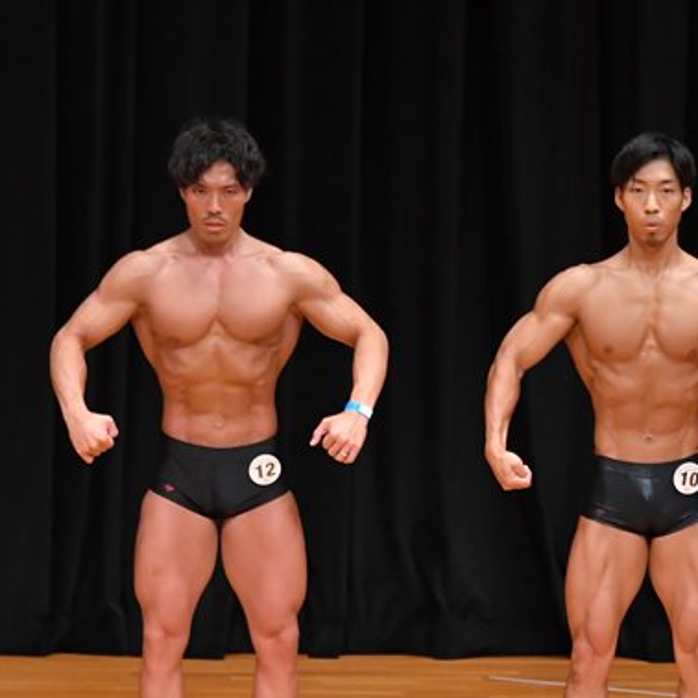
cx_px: 658
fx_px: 10129
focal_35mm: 444
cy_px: 445
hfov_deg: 3.9
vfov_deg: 3.9
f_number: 5.6
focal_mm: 170
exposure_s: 1/400
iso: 4000
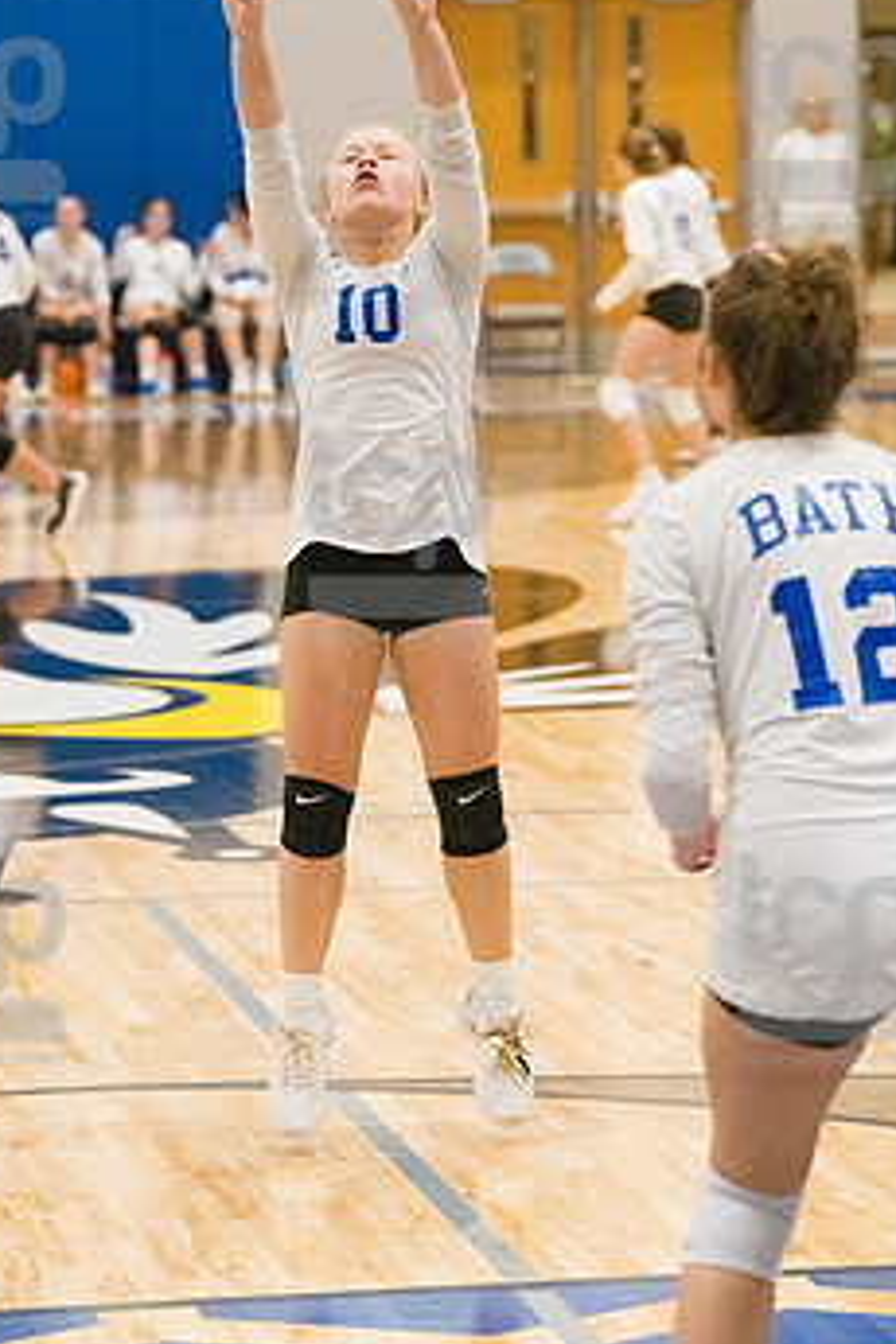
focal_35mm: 159
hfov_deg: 8.6
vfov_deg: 12.9
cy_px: 538
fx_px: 5936
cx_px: 401
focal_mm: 122
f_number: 4.5
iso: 10000
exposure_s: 1/1600
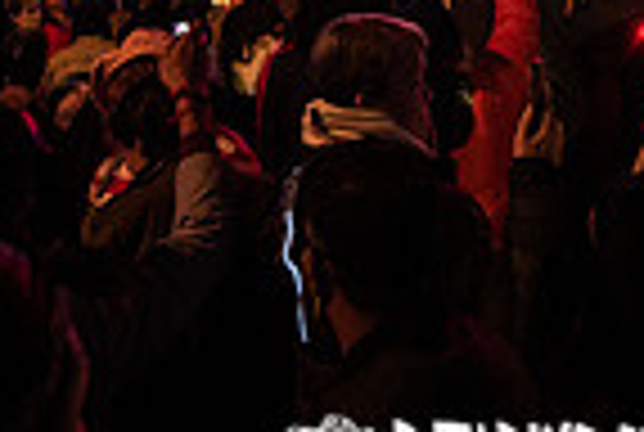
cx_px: 448
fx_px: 1344
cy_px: -328
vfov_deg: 15.8
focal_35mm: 75
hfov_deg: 26.7
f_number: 3.5
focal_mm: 16
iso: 2000
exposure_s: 1/50
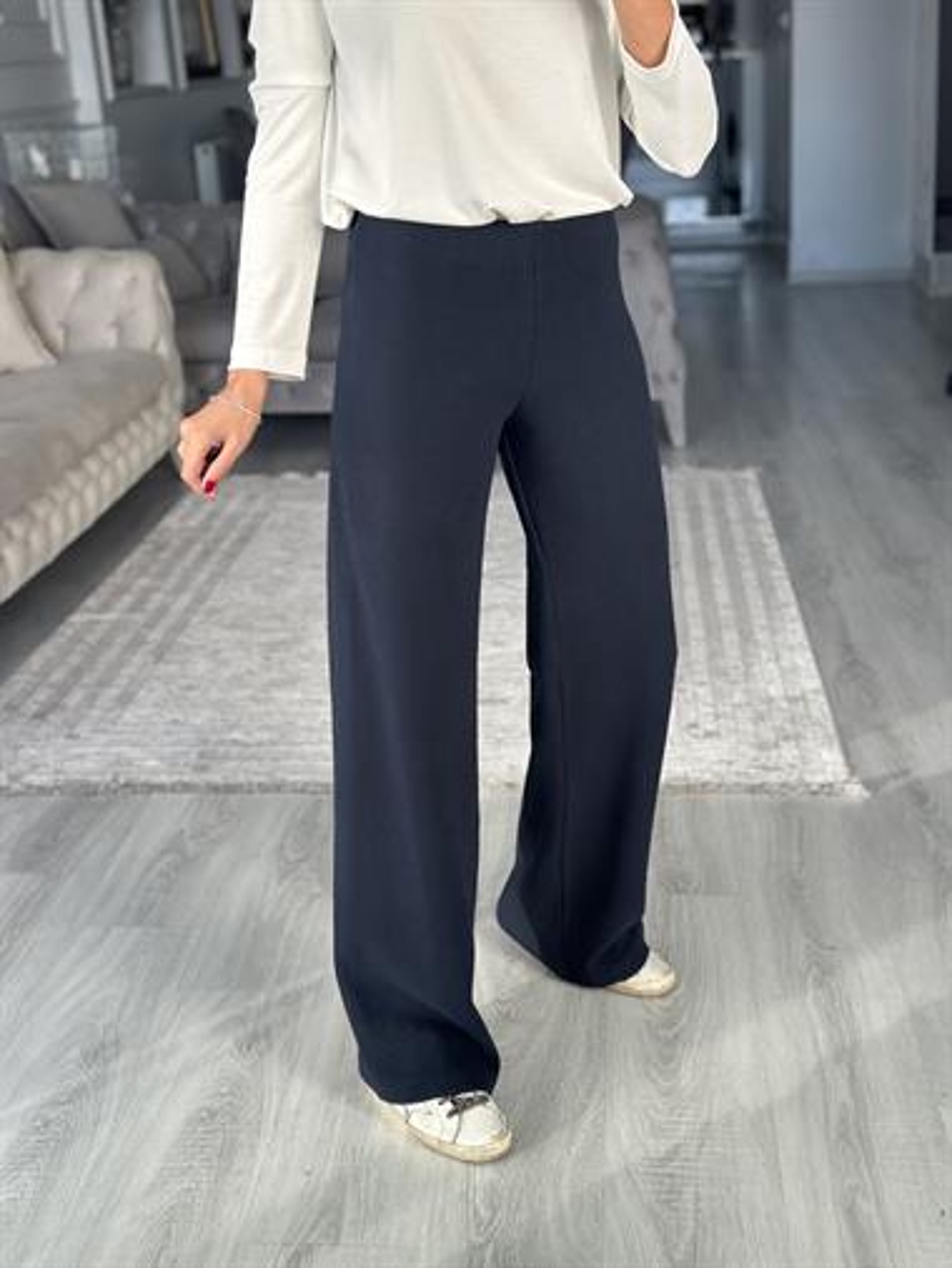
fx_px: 1759
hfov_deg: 30.3
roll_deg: +2.9
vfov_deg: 39.6
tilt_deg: -33.8
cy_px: 634
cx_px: 476
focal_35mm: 48
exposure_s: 1/146
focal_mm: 6.86
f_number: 1.78
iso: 100
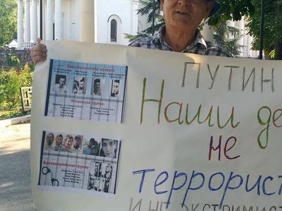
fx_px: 358
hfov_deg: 43.0
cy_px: 108
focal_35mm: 44
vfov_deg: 32.8
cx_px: 148
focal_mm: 5.1
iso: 100
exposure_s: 1/320
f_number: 4.5
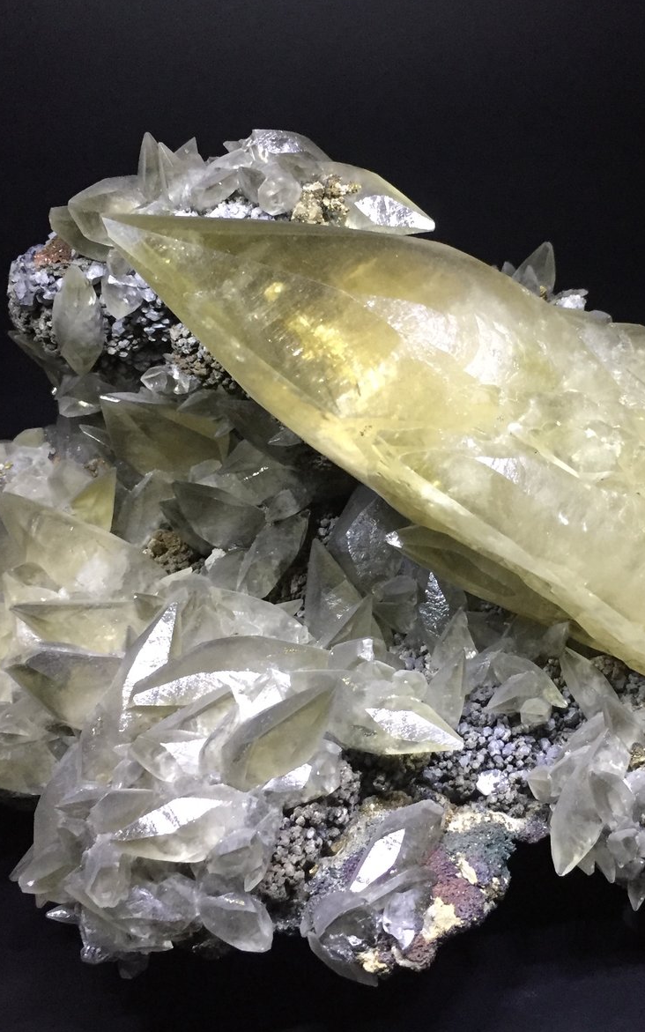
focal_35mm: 42
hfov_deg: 30.4
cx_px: 413
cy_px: 505
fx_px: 1181
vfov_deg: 47.2
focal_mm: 4.15
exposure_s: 1/24
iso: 250
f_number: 2.2
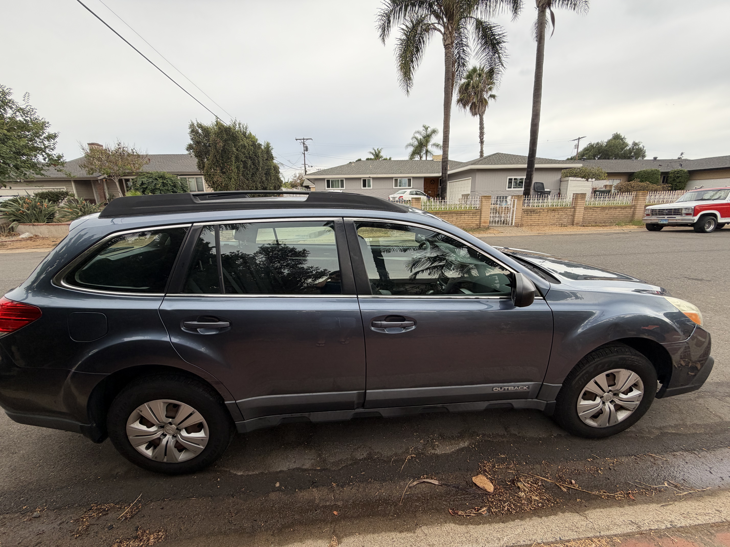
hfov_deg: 102.1
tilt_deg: -13.5
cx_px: 365
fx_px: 295
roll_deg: +1.1
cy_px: 274
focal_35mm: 14
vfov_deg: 85.7
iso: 40
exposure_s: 1/134
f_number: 2.2
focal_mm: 2.22
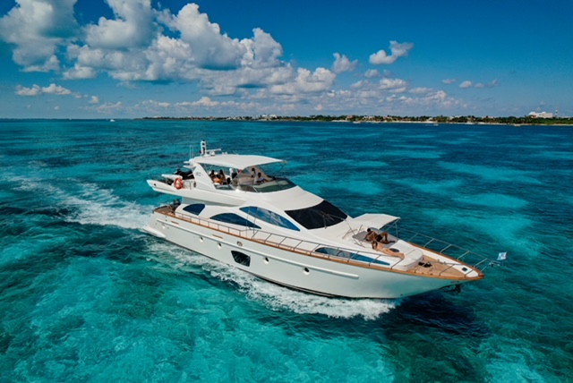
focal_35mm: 22
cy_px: 192
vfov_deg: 57.3
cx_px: 286
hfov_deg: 78.5
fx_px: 350
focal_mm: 8.38
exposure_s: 1/6000
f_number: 2.8
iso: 100
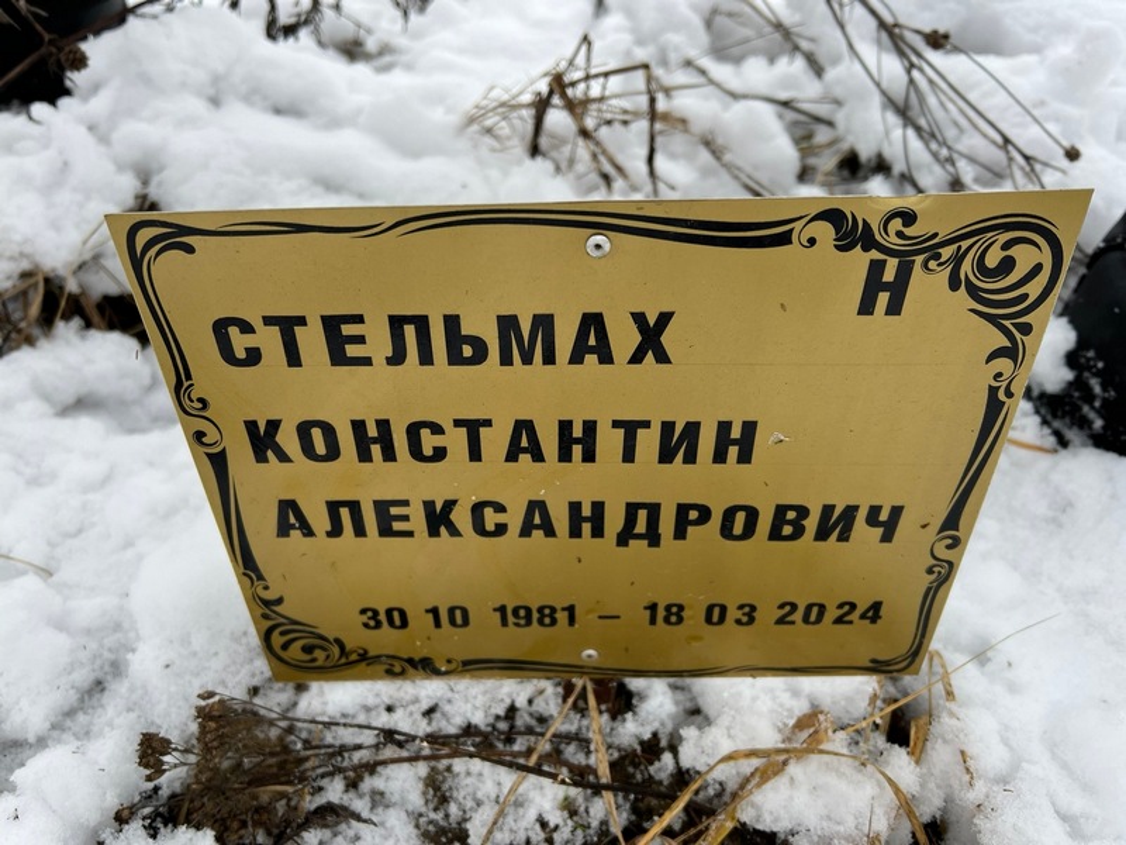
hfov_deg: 67.3
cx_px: 563
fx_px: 846
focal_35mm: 26
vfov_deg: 53.1
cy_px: 422
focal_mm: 5.7
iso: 50
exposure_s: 1/353
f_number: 1.5
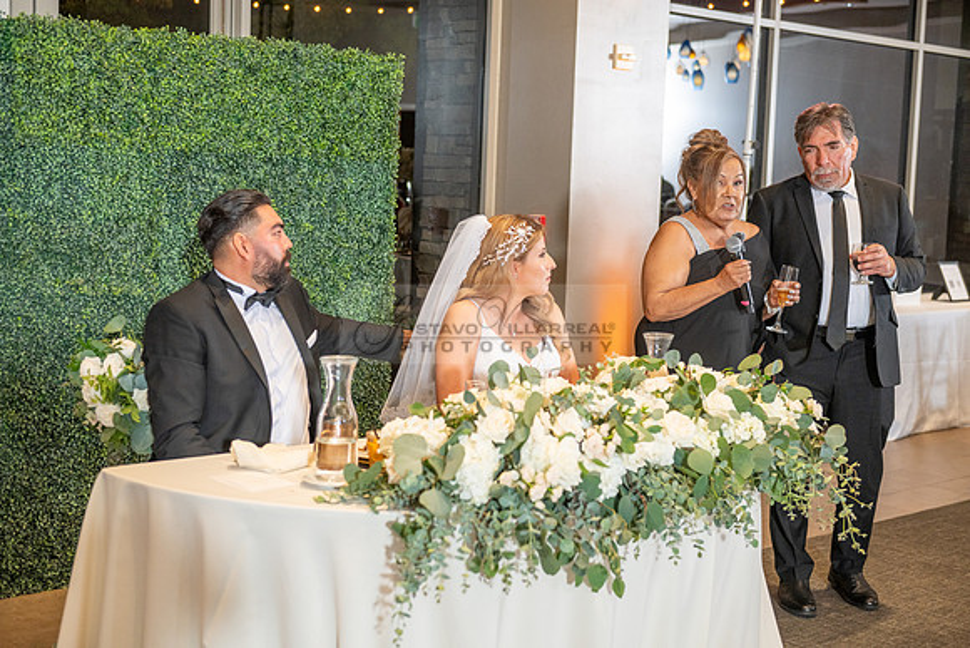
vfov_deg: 27.0
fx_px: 1347
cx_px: 485
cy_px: 324
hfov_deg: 39.6
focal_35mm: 50
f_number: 3.5
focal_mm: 50
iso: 800
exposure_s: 1/160
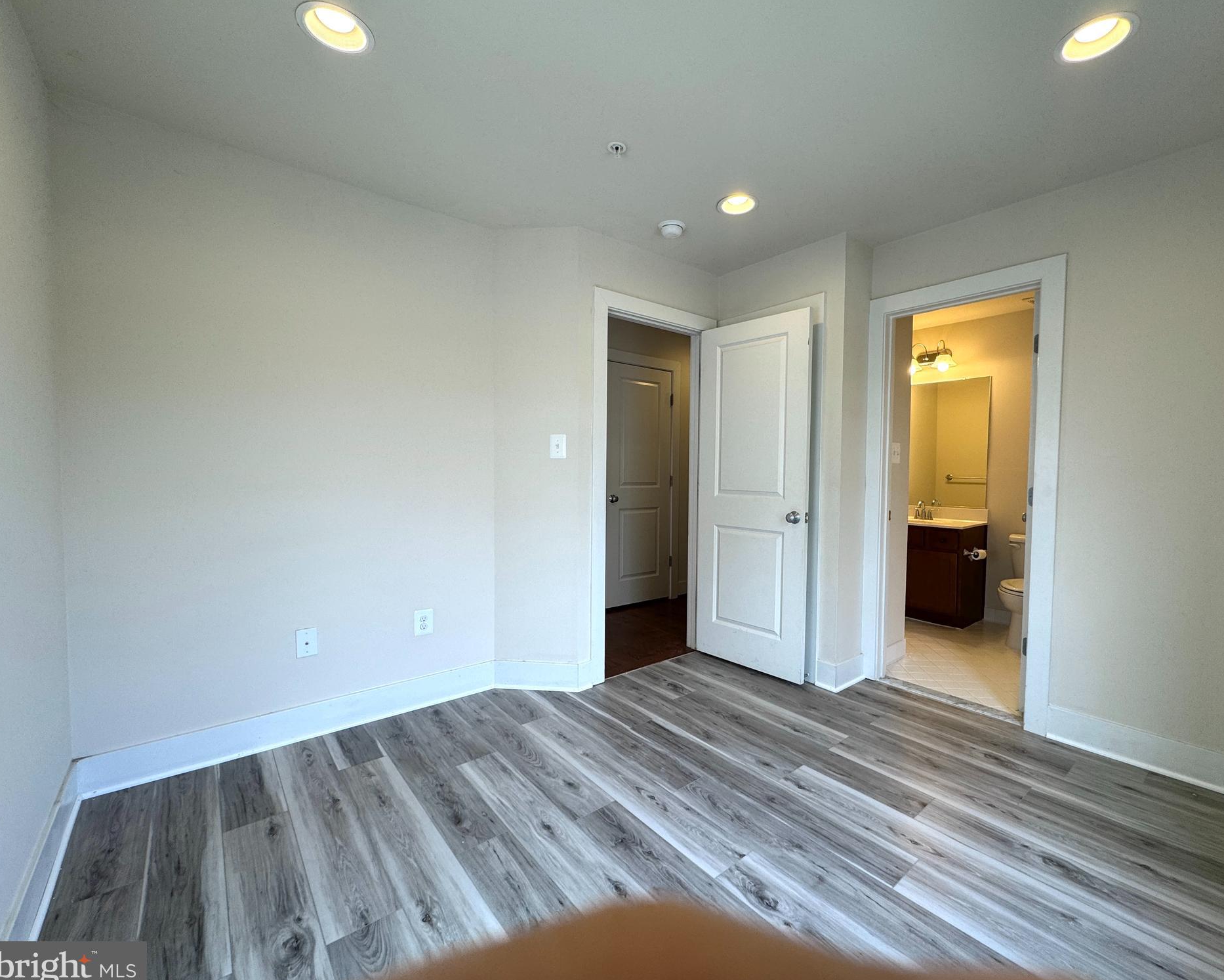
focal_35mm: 15
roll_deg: -0.3
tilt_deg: -3.4
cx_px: 655
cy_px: 491
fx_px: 543
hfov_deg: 96.6
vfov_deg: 84.0
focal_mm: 2.22
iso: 64
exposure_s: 1/120
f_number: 2.2
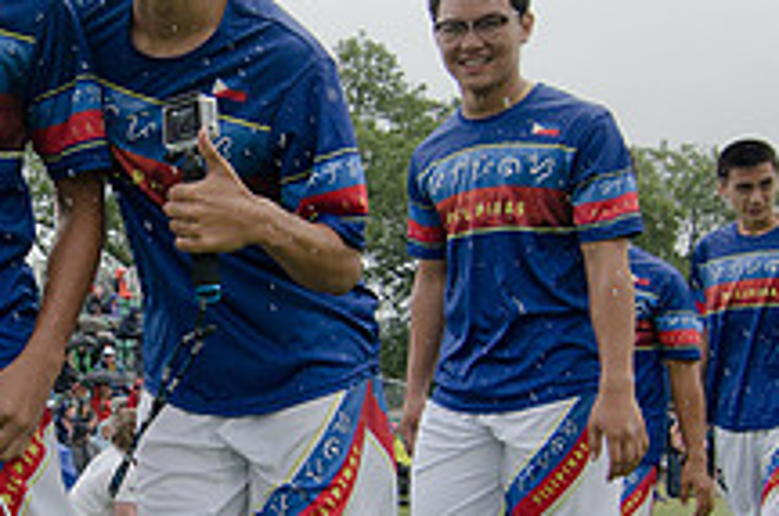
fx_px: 957
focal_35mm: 44
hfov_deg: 44.2
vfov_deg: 29.8
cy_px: 368
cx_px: 357
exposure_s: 1/1000
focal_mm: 11
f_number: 4.5
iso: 500
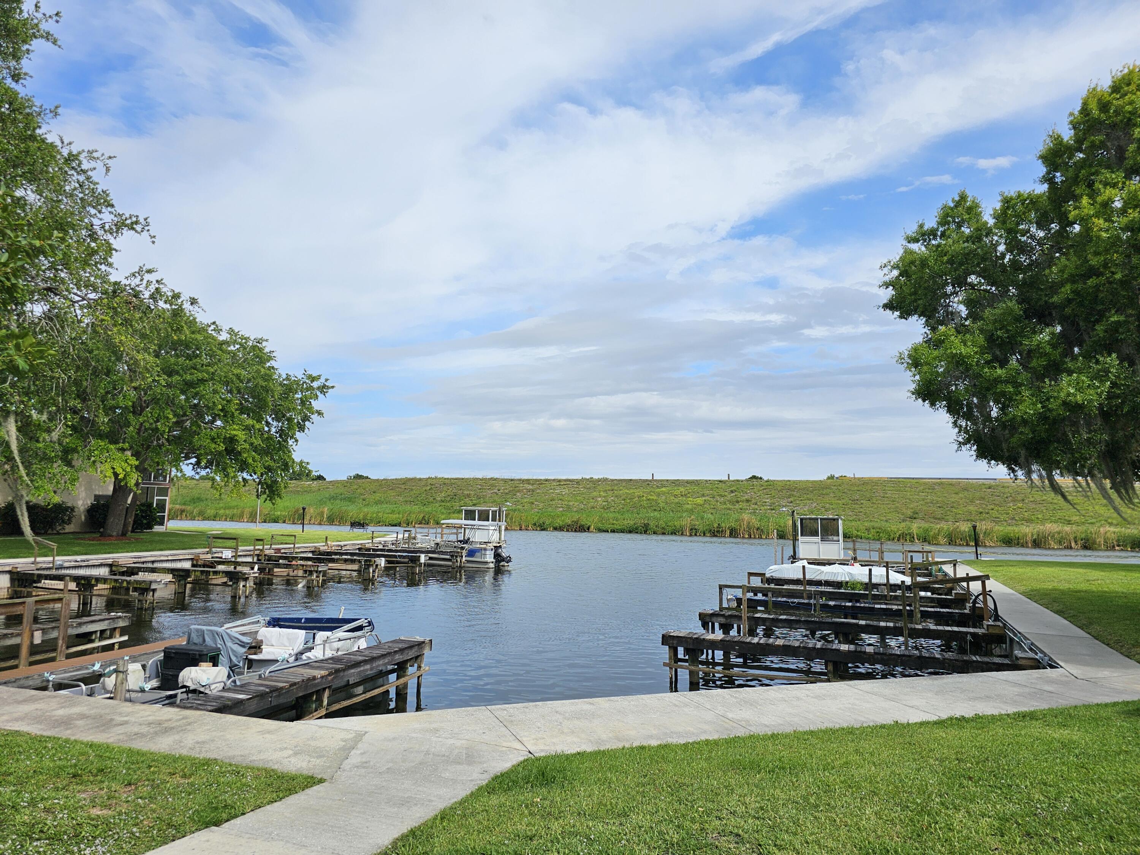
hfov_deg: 73.9
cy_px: 428
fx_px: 757
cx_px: 570
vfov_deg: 58.9
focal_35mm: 23
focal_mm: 6.3
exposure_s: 1/1737
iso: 10
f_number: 1.7
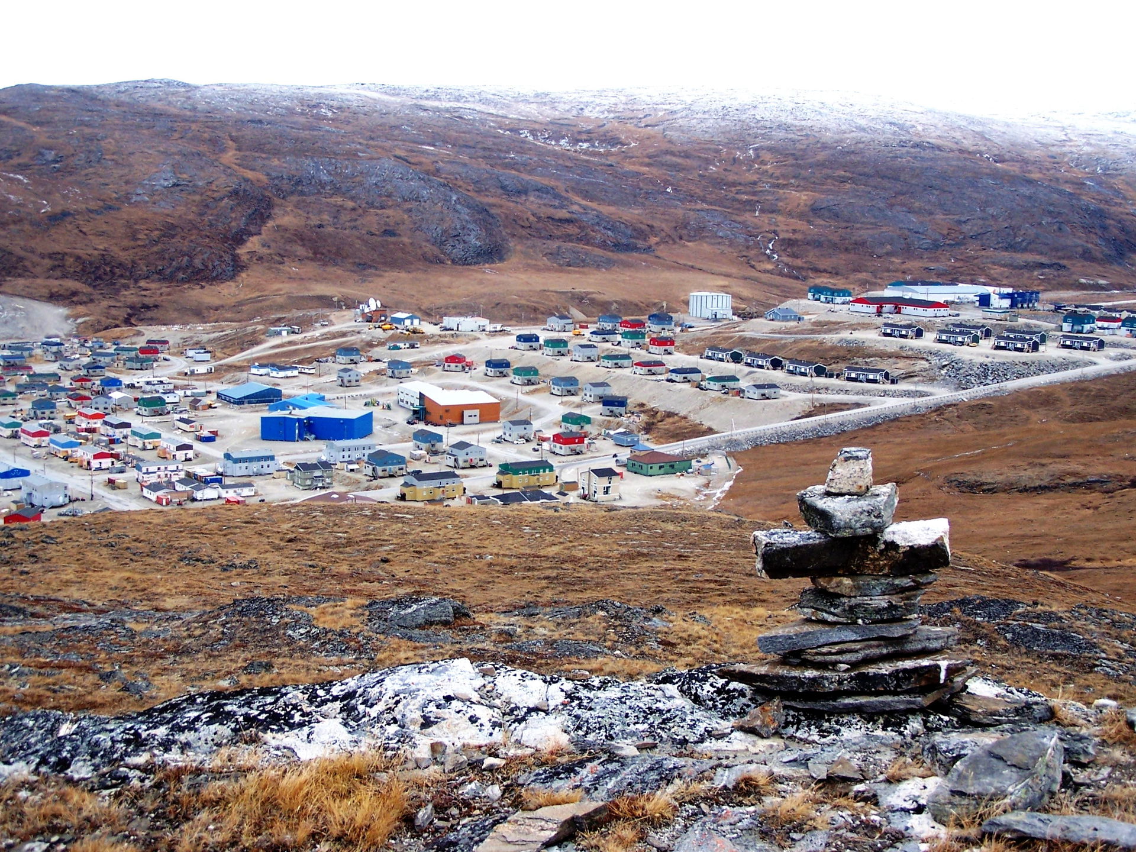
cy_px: 426
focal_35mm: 51
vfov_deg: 28.6
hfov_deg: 37.5
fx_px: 1674
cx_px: 568
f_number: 3
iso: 80
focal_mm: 8.5
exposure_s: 1/125
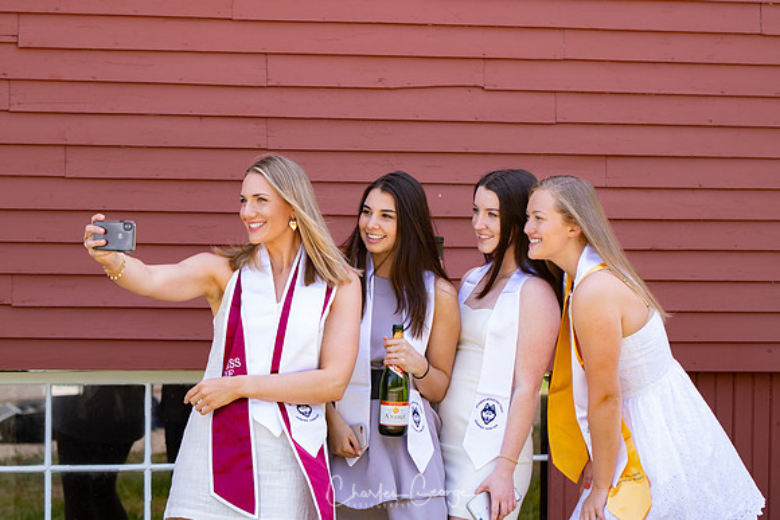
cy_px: 260
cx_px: 390
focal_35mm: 135
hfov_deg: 15.2
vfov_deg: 10.2
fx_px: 2926
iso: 100
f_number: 2.8
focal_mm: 90
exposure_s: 1/250
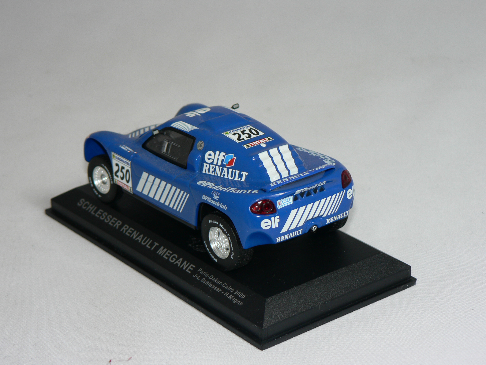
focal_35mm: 93
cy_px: 182
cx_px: 243
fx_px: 1306
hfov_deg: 21.1
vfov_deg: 15.9
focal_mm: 15.5
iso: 80
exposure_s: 1/60
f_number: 3.2
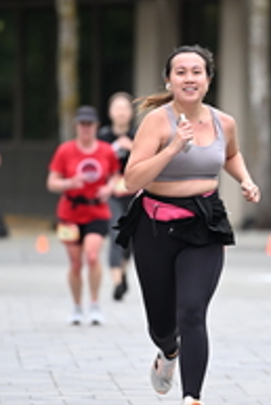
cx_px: 251
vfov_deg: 3.6
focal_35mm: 571
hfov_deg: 2.4
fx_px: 6436
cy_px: 197
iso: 640
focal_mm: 200
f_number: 2.8
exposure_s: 1/1600
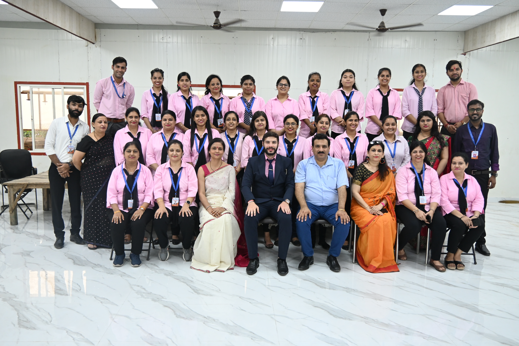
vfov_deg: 41.7
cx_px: 260
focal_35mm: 32
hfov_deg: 59.5
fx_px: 454
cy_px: 173
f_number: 3.5
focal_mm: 21
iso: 800
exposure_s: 1/125
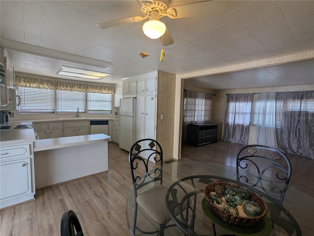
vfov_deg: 78.2
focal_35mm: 16
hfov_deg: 94.4
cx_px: 157
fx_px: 145
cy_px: 118
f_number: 2.2
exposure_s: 1/120
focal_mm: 2.35
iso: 71
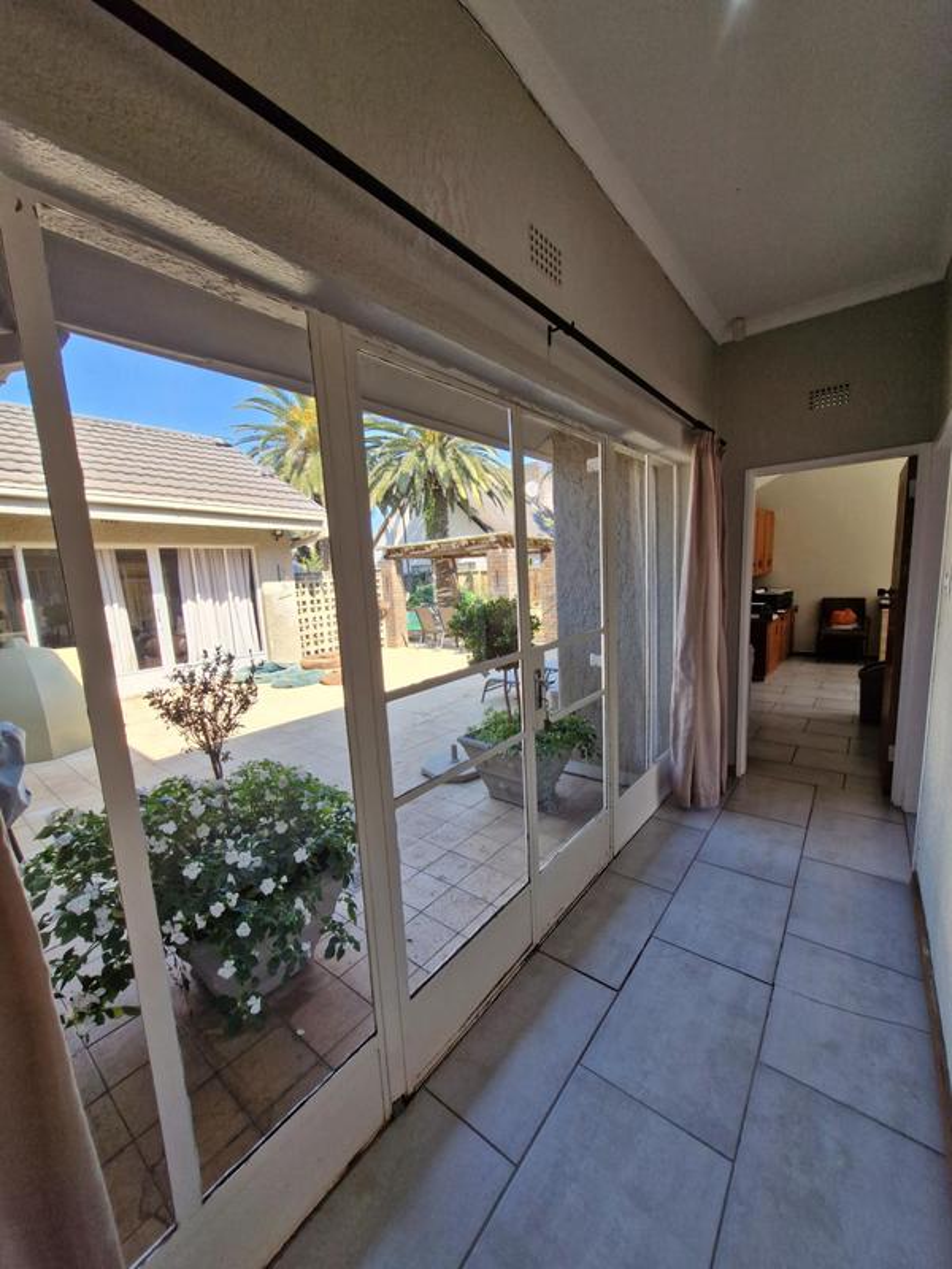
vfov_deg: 106.2
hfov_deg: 89.9
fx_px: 477
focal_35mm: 13
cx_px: 476
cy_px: 634
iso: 50
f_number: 2.2
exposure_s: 1/241
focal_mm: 1.74
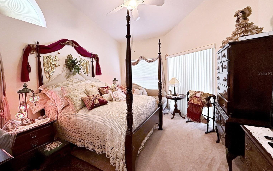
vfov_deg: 74.4
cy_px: 73
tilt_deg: -2.2
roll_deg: +1.1
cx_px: 137
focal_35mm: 15
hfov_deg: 101.5
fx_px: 112
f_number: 2.2
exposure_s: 1/60
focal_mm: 2.22
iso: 400
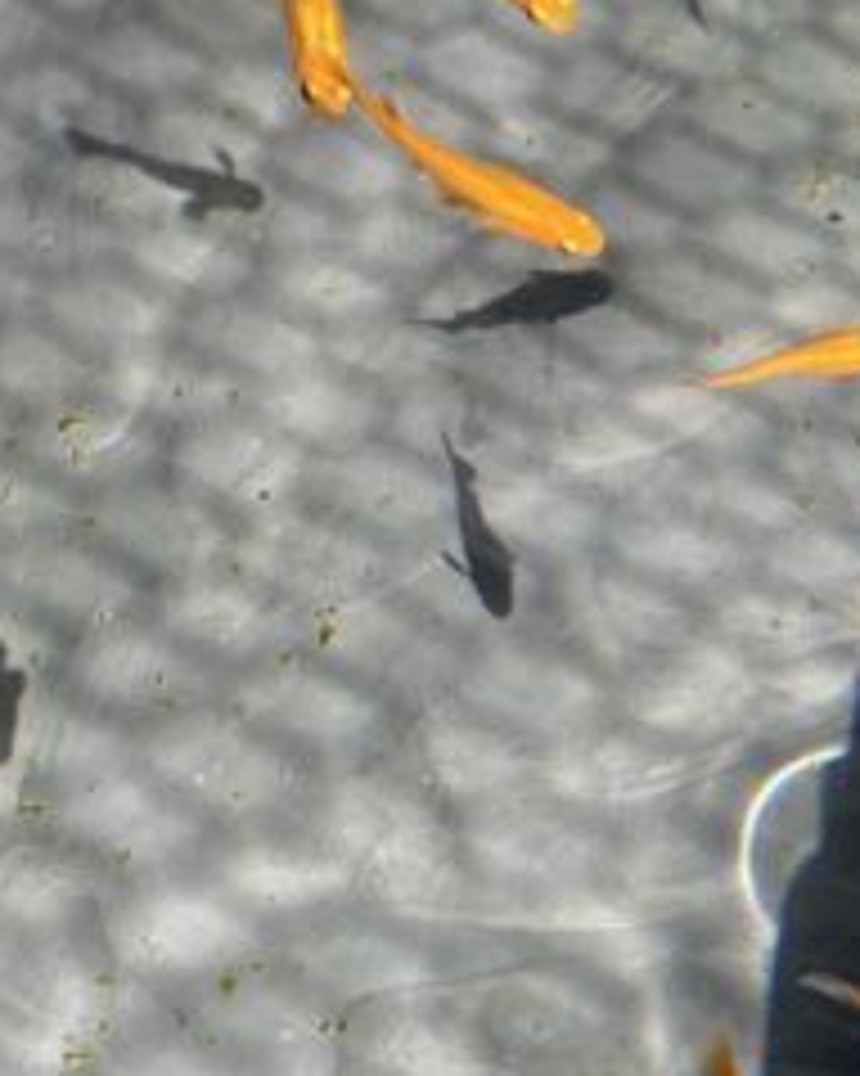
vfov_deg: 27.0
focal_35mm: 68
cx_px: 59
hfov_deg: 21.9
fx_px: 2165
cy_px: 108
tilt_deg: -58.6
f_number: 1.8
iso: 32
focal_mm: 4.25
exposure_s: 1/411
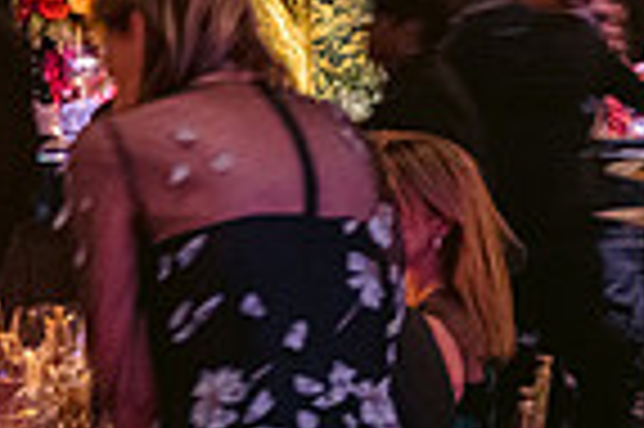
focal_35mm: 142
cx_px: 775
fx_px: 2537
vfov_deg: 9.5
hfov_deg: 14.0
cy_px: -70
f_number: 4
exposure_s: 1/10
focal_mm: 35
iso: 3200
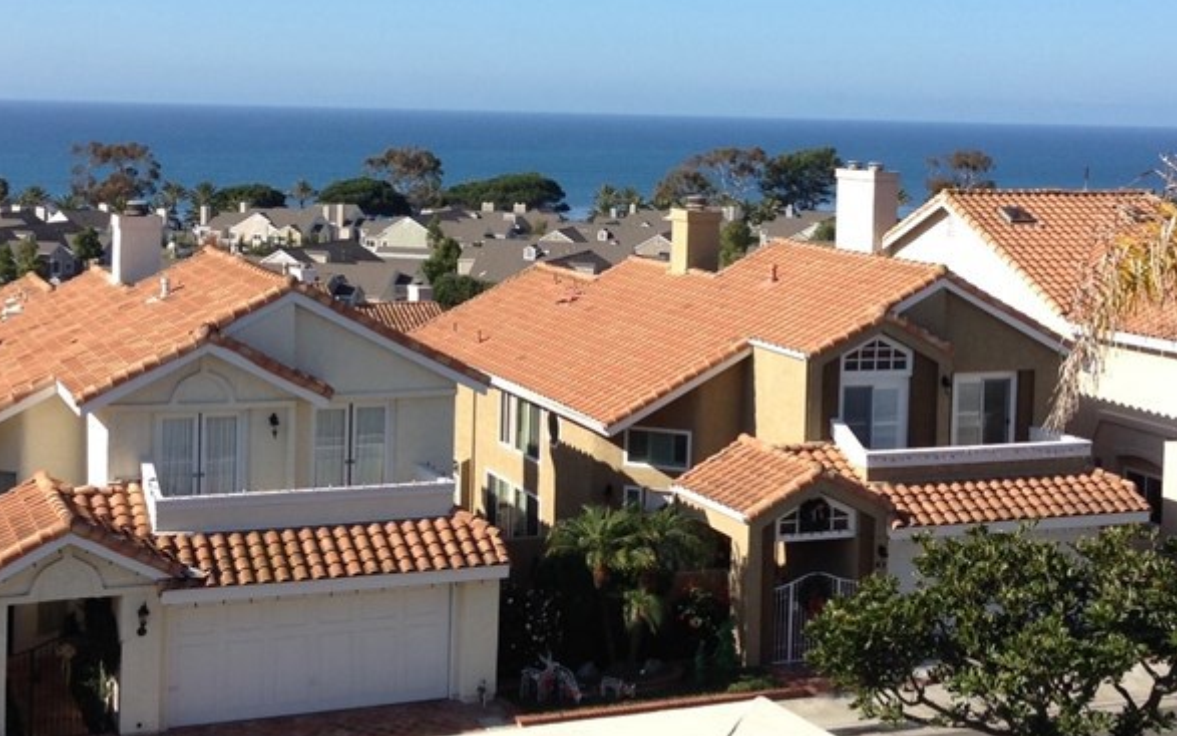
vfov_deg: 21.2
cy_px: 205
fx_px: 1957
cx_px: 569
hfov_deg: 33.5
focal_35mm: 61
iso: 50
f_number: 2.4
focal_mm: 4.12
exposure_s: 1/1261
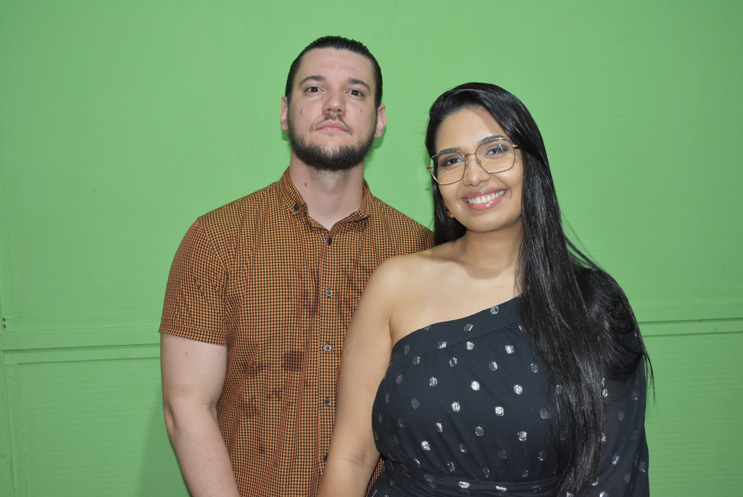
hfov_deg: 55.1
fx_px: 713
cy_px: 248
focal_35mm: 34
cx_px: 372
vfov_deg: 38.4
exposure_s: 1/80
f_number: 5.6
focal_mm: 23
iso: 1600
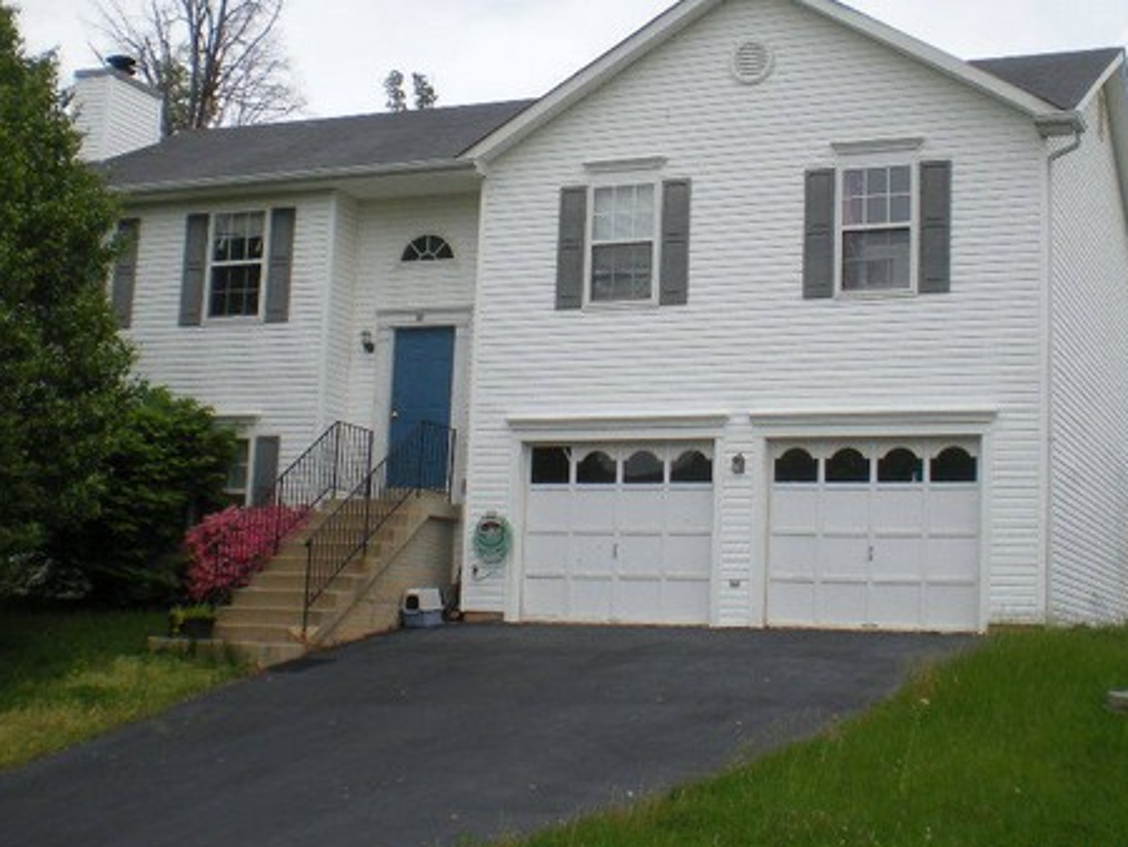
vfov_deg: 27.1
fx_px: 1761
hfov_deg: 35.5
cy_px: 401
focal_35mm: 54
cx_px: 629
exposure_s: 1/514
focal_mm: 6.3
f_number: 4.6
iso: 64
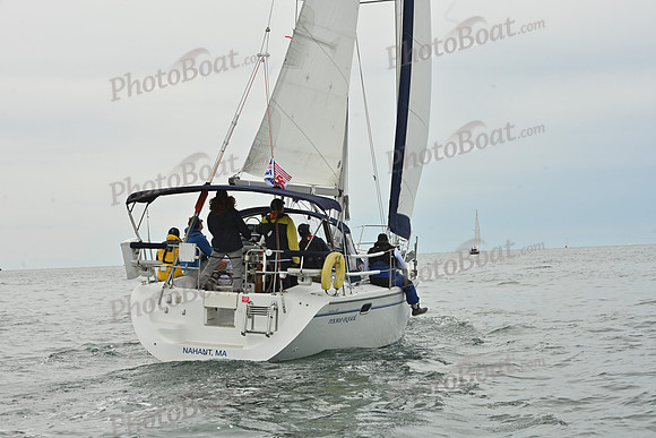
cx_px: 328
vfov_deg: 15.9
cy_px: 219
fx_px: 1567
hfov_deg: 23.6
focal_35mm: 86
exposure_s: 1/800
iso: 320
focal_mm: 86
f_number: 13
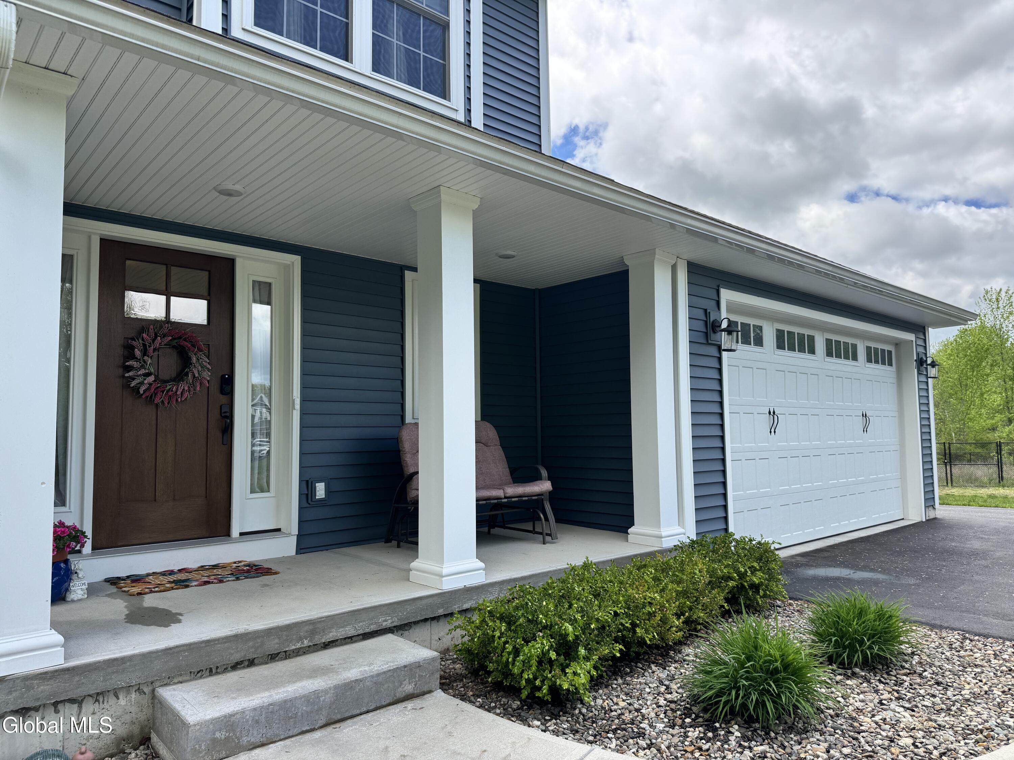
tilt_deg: +3.4
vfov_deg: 56.8
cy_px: 380
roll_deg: +0.6
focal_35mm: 24
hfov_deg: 71.6
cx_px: 507
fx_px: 703
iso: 80
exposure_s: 1/1637
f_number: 1.78
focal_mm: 6.76
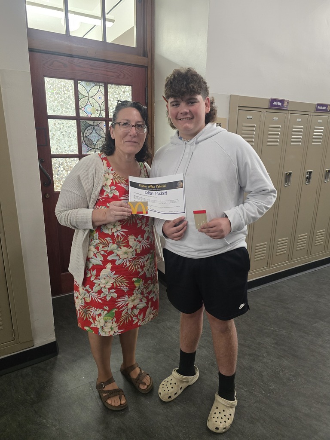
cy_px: 220
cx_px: 165
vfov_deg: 73.9
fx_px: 292
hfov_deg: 58.9
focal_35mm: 23
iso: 1000
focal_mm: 6.3
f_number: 1.7
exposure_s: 1/60
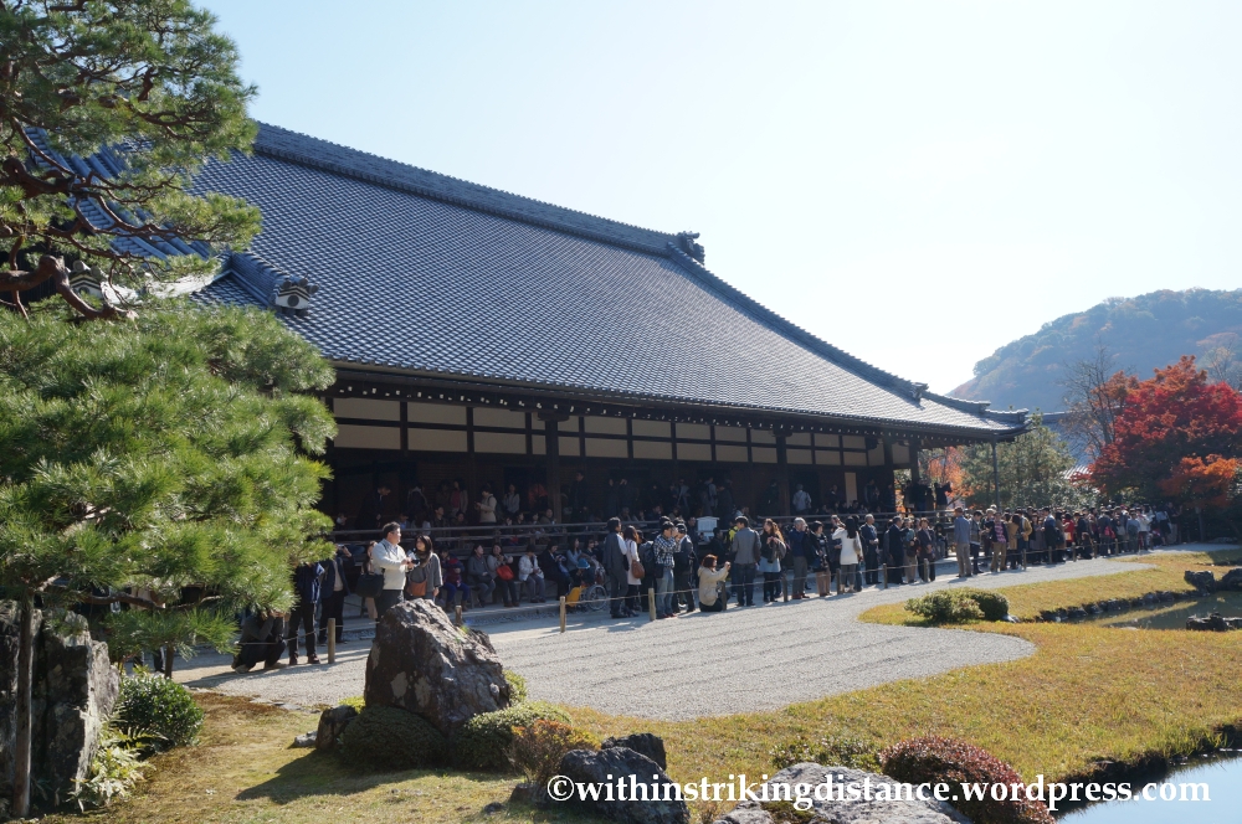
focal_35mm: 30
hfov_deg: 62.0
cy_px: 412
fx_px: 1034
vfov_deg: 43.5
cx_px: 621
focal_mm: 20
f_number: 8
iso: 200
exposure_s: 1/500
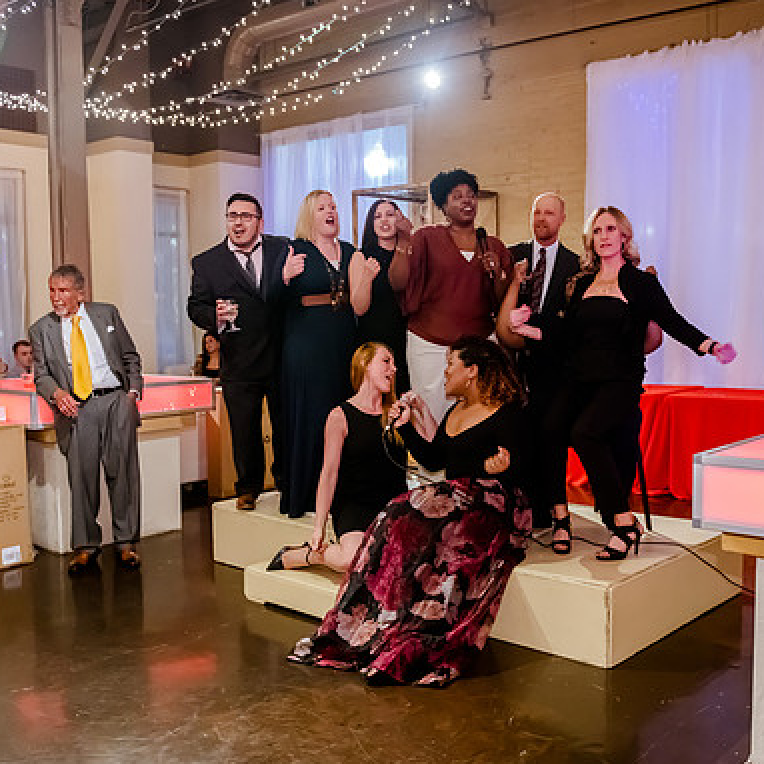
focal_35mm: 38
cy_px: 385
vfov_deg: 43.9
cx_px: 412
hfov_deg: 43.8
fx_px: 949
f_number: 2.8
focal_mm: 27
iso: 5000
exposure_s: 1/100
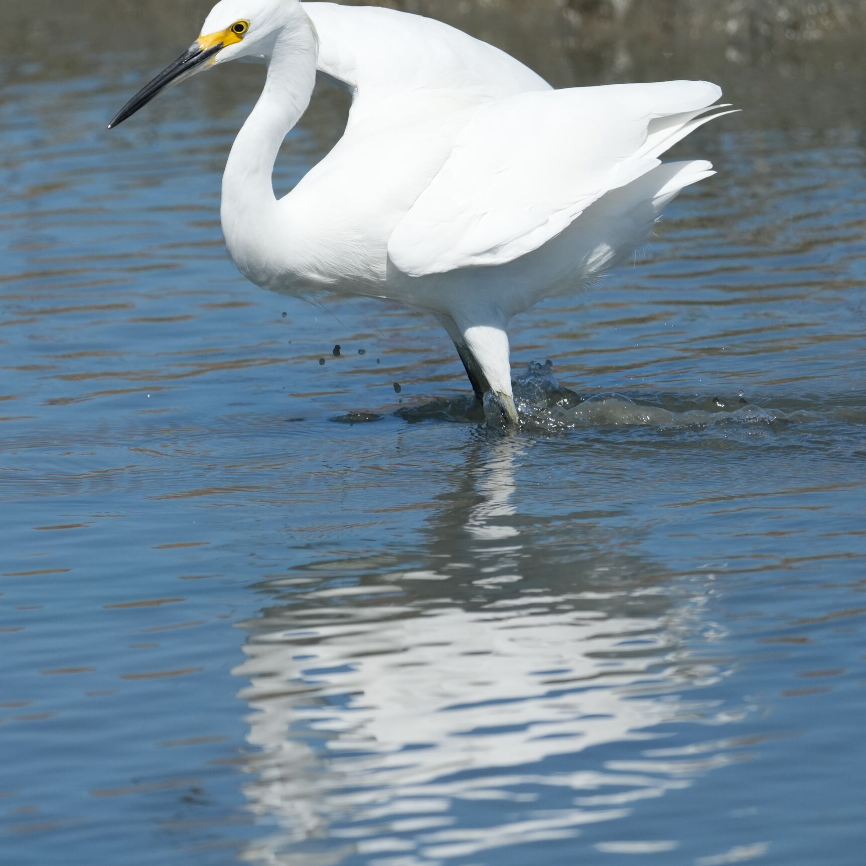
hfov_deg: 1.5
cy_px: 176
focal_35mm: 1191
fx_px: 33710
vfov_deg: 1.5
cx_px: 277
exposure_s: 1/2500
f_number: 6.3
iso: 500
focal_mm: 560
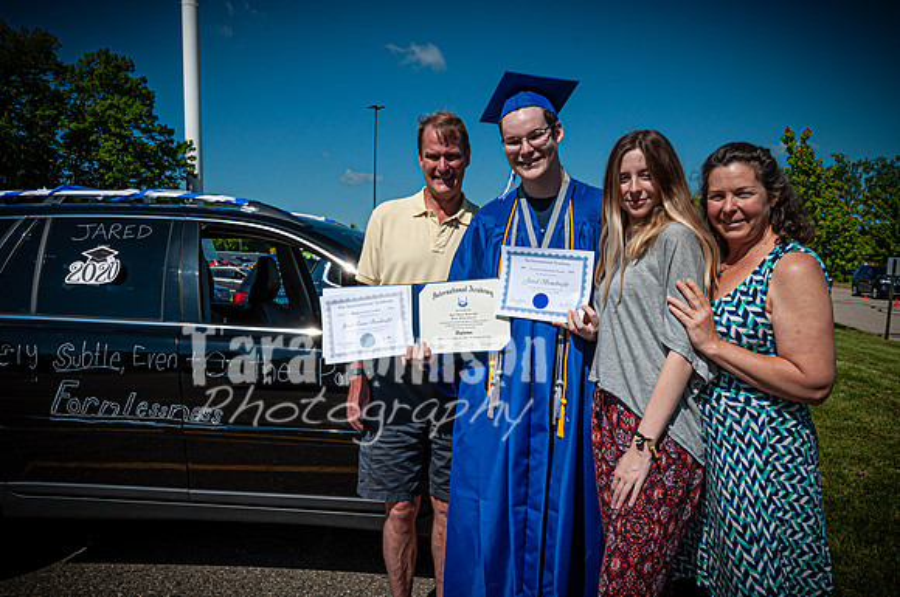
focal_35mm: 29
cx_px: 429
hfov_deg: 63.6
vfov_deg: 44.8
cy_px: 286
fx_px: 725
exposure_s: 1/500
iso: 200
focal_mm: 18
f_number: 11
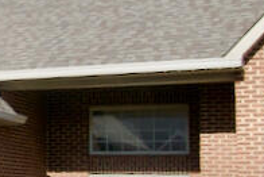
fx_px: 719
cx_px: -125
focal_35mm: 98
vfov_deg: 14.0
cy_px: 96
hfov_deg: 18.5
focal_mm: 10
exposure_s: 1/2000
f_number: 4.5
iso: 200
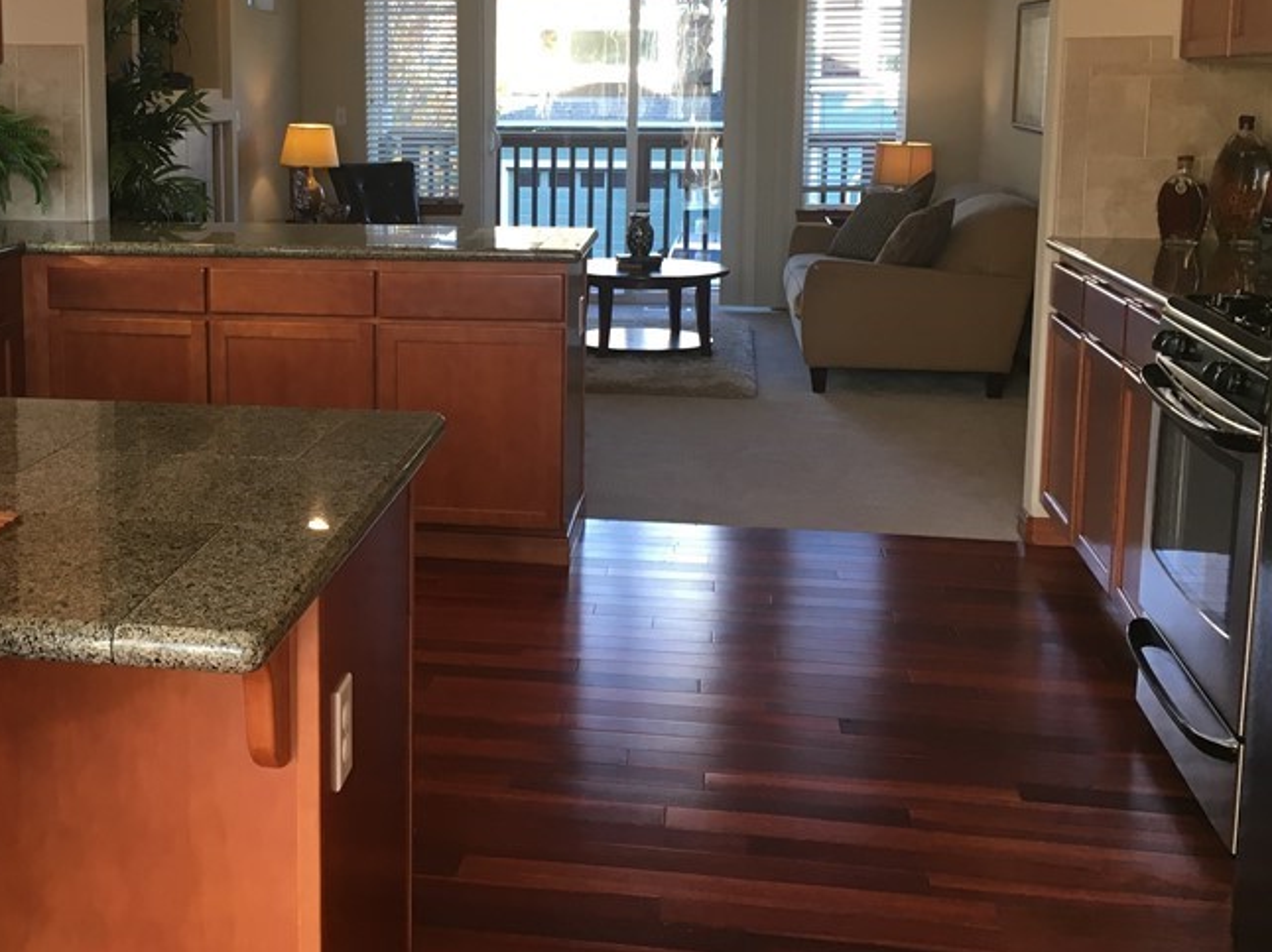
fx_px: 1690
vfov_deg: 31.3
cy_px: 325
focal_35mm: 46
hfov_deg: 40.4
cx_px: 364
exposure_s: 1/33
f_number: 2.2
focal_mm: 4.15
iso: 32
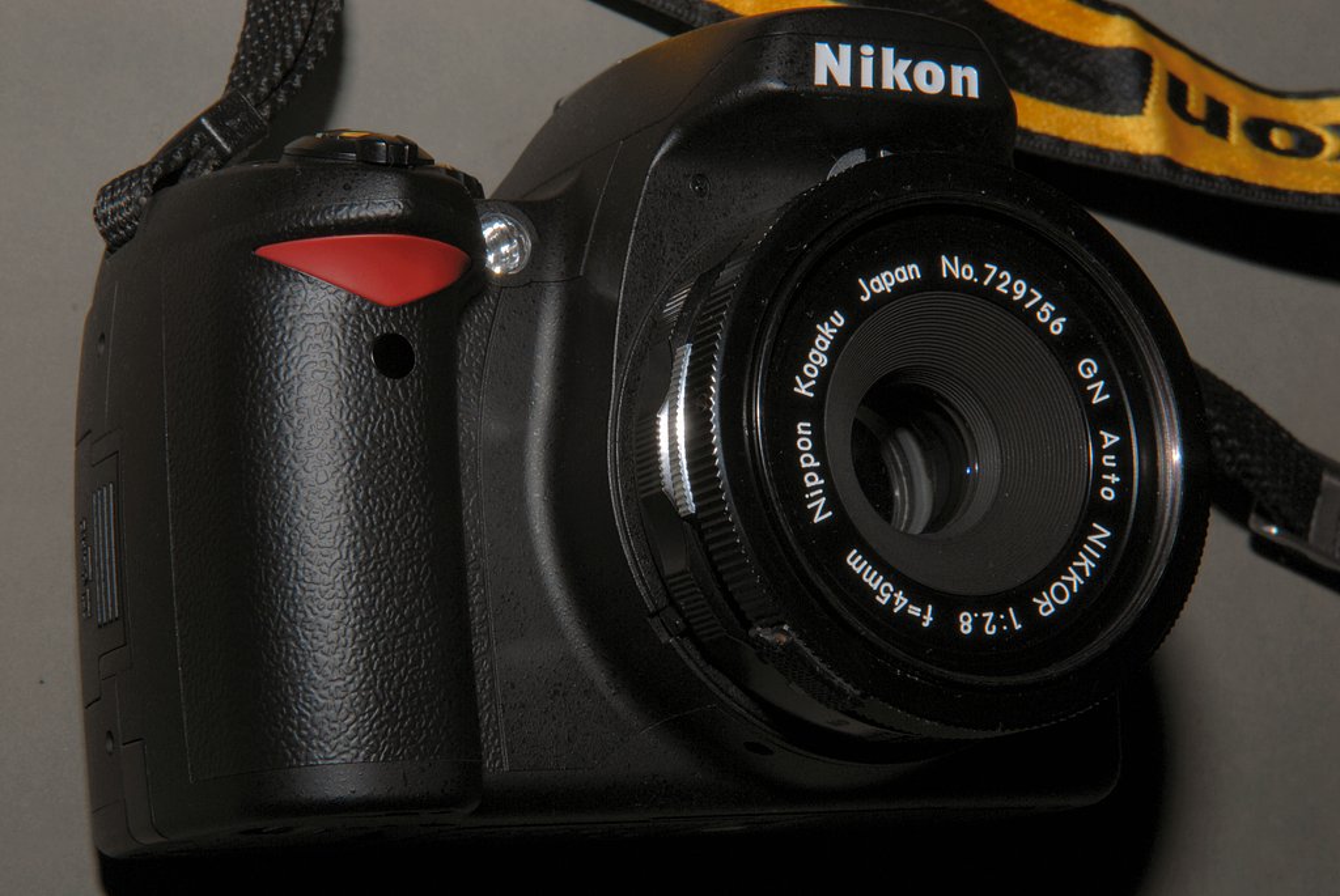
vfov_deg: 16.6
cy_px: 448
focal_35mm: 82
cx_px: 670
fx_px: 3074
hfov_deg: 24.6
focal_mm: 55
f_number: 20
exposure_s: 1/60
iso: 100
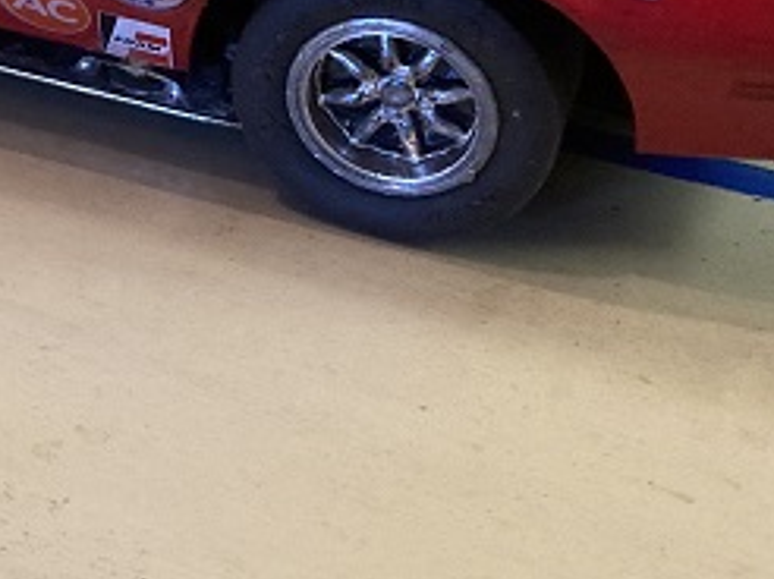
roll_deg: +1.9
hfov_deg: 20.3
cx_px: -96
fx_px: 2055
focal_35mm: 92
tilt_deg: -32.4
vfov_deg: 15.7
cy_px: -5
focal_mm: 3.99
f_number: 1.8
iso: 400
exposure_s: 1/30
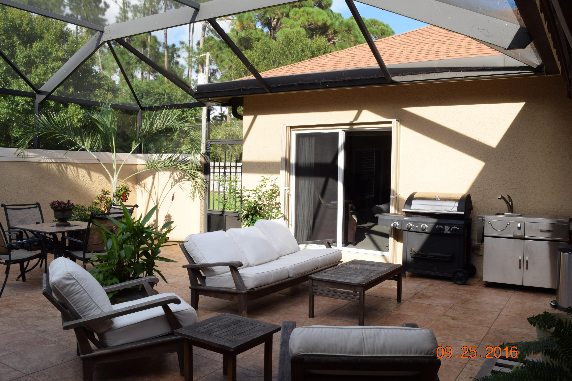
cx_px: 286
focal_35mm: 30
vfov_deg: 43.6
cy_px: 190
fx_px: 477
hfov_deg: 61.9
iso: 180
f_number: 16
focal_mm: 20
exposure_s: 1/40
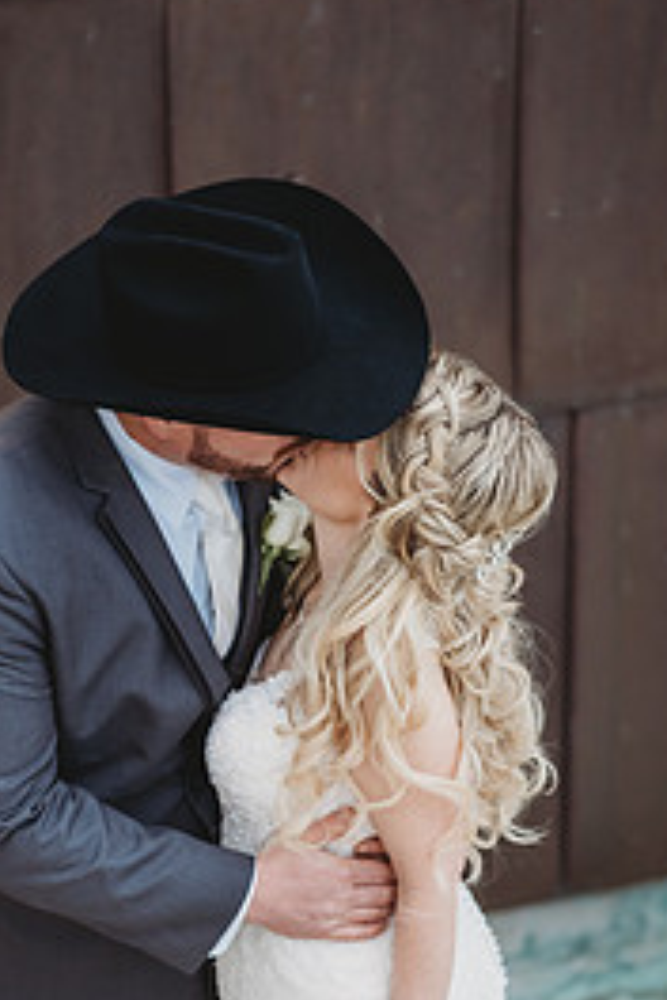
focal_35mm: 145
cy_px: 795
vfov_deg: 14.1
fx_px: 4029
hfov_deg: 9.5
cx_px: 292
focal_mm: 85
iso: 1250
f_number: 2
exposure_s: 1/200
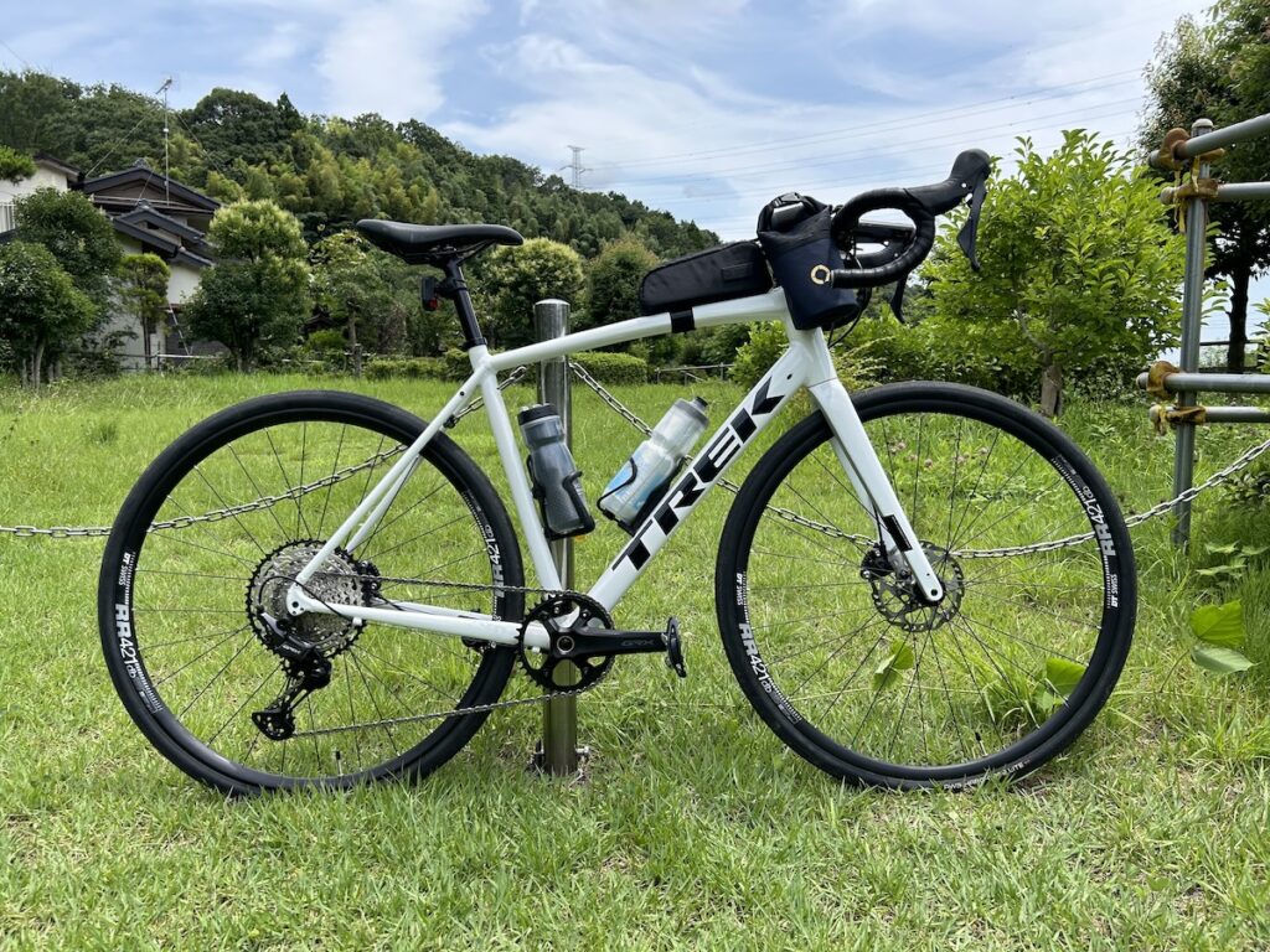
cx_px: 635
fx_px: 954
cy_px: 476
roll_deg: +0.8
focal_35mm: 26
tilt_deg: -5.9
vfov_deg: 53.1
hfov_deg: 67.3
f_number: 1.5
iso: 50
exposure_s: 1/2045
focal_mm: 5.7
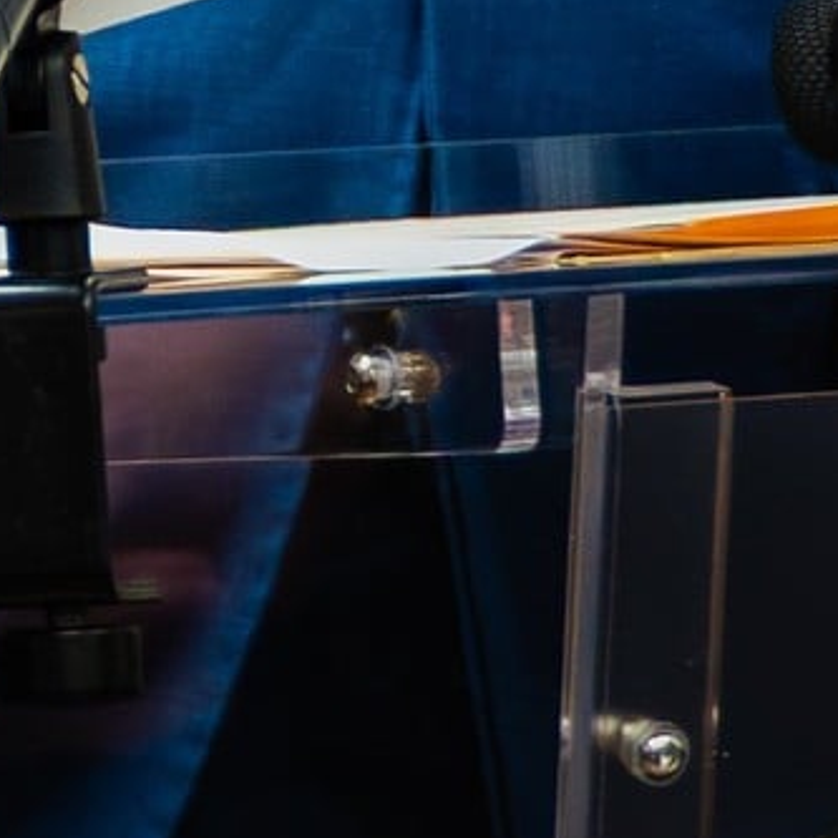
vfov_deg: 2.2
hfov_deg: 2.2
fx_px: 21555
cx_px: -1767
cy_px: -1746
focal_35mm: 787
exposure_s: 1/125
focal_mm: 55
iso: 900
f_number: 2.8
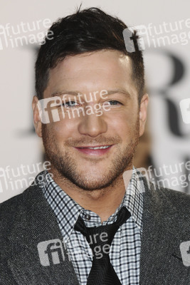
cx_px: 95
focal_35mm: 300
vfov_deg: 6.9
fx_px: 2373
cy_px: 142
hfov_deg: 4.6
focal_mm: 200
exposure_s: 1/160
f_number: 5
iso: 640
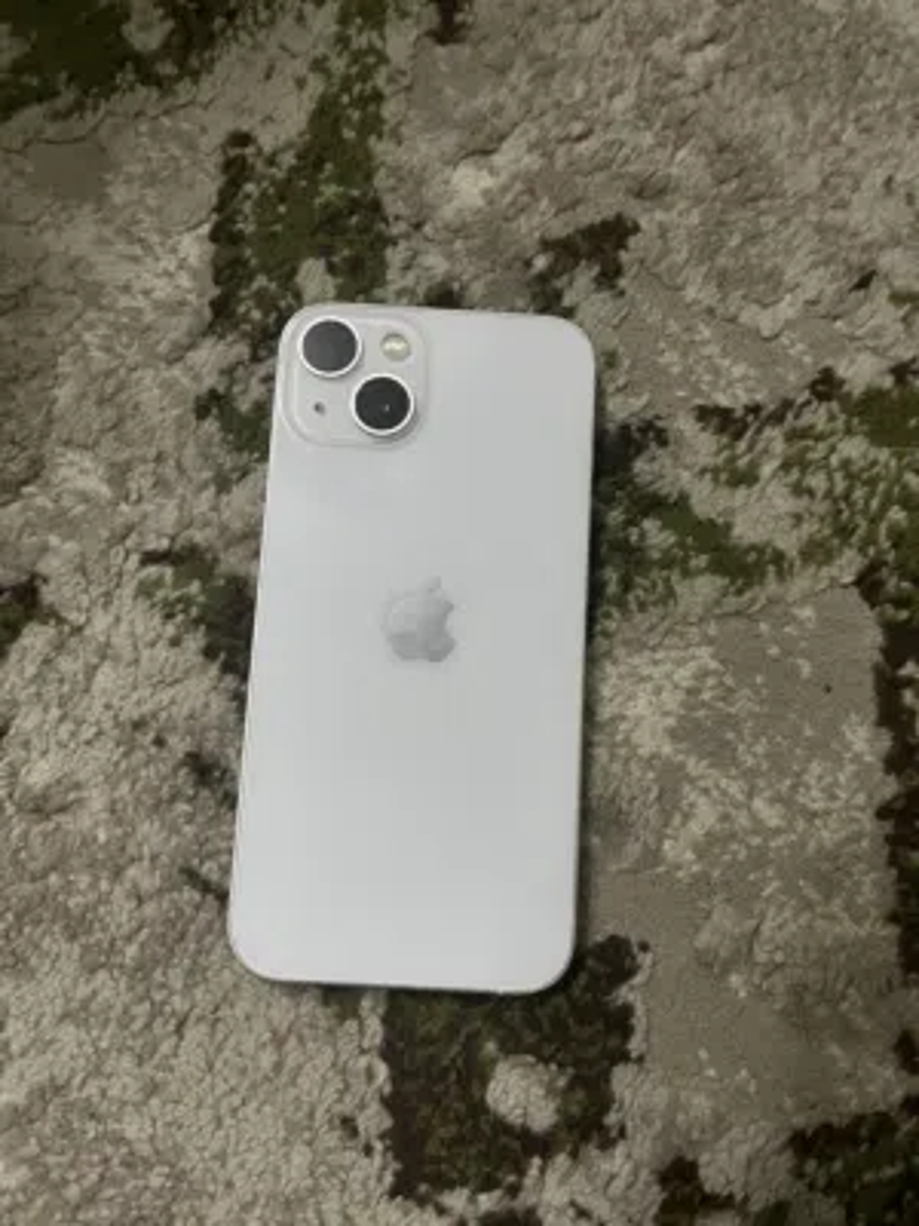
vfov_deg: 67.3
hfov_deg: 53.1
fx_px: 920
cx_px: 460
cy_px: 613
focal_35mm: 26
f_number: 1.6
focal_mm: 5.1
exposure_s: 1/37
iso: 640
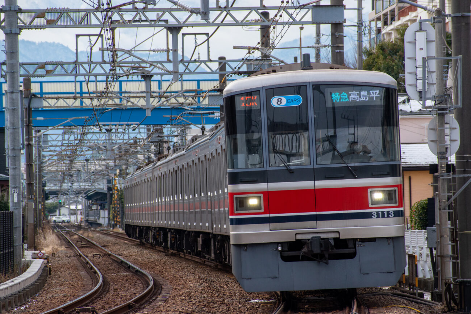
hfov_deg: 6.9
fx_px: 3925
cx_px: 236
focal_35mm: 300
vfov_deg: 4.6
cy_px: 157
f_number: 9
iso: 200
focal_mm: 200
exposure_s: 1/400
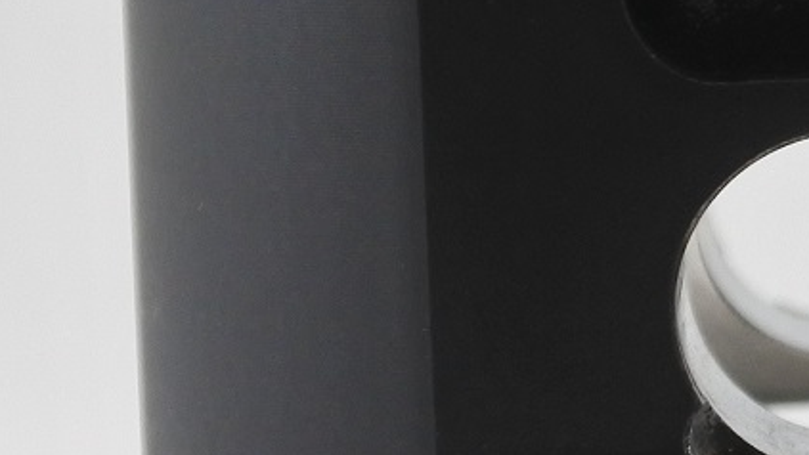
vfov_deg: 8.1
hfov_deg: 14.1
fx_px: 3196
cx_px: 881
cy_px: 340
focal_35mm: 149
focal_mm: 14.3
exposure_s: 1/125
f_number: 4
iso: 450
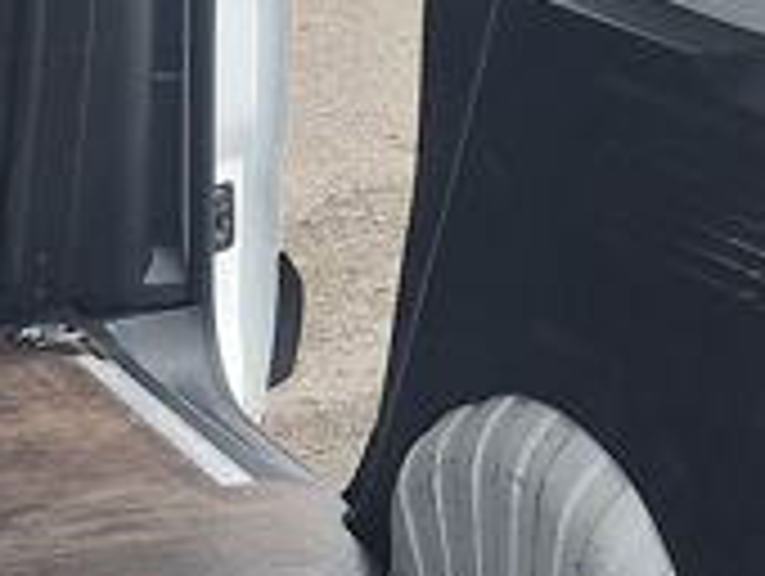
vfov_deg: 11.0
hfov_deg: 14.5
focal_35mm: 135
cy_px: 135
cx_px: 612
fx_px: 2988
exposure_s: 1/565
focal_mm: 5.54
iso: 40
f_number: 1.8
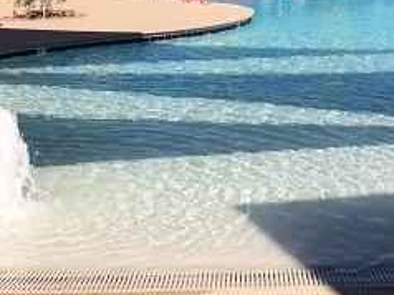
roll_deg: +1.0
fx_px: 887
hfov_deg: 25.0
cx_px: 238
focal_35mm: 78
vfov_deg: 18.2
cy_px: -23
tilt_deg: -2.6
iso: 32
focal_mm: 4.15
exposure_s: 1/3425
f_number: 2.2
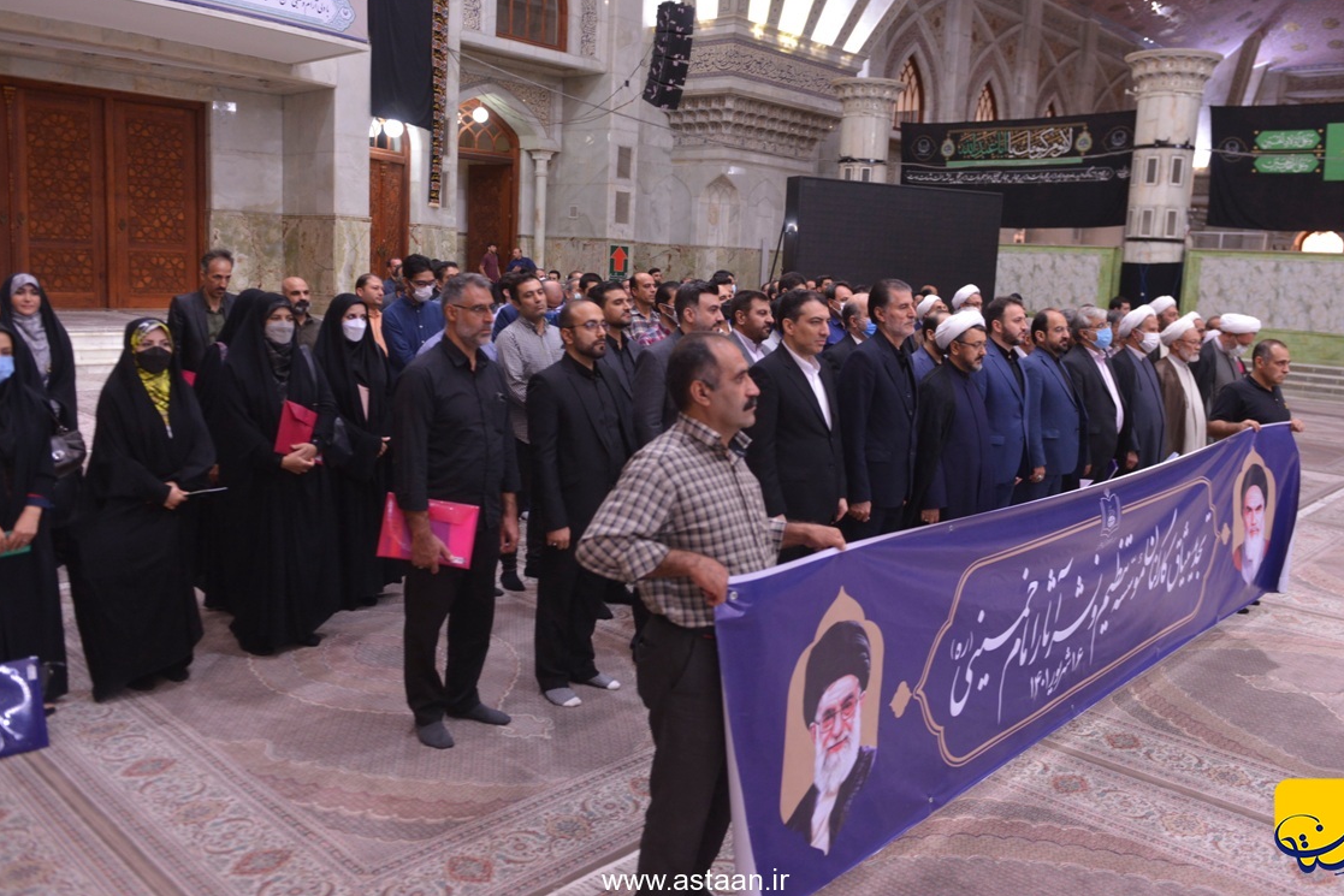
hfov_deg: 63.6
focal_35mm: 29
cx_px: 700
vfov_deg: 45.0
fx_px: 1083
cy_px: 427
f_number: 3.5
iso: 1600
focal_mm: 27
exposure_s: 1/50
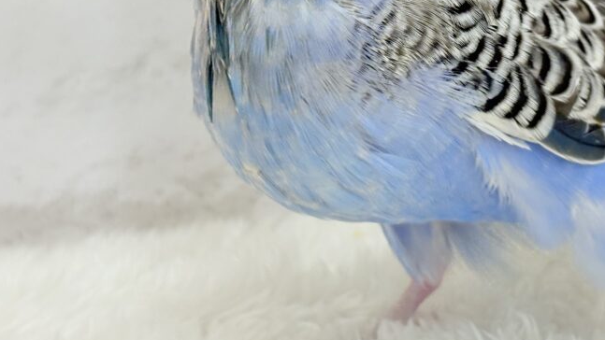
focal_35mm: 105
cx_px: 452
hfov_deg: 20.2
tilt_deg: -9.7
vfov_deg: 11.4
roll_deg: +2.6
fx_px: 1684
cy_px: -33
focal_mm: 5.96
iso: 100
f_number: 1.6
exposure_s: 1/100
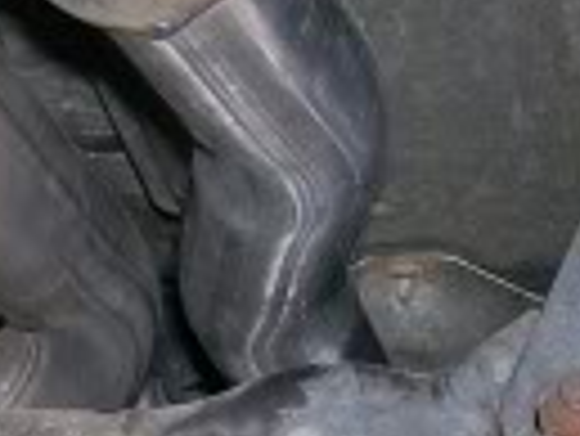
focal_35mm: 178
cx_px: -135
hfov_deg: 10.9
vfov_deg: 8.3
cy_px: 326
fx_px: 2985
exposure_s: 1/64
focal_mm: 6
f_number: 2.7
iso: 80
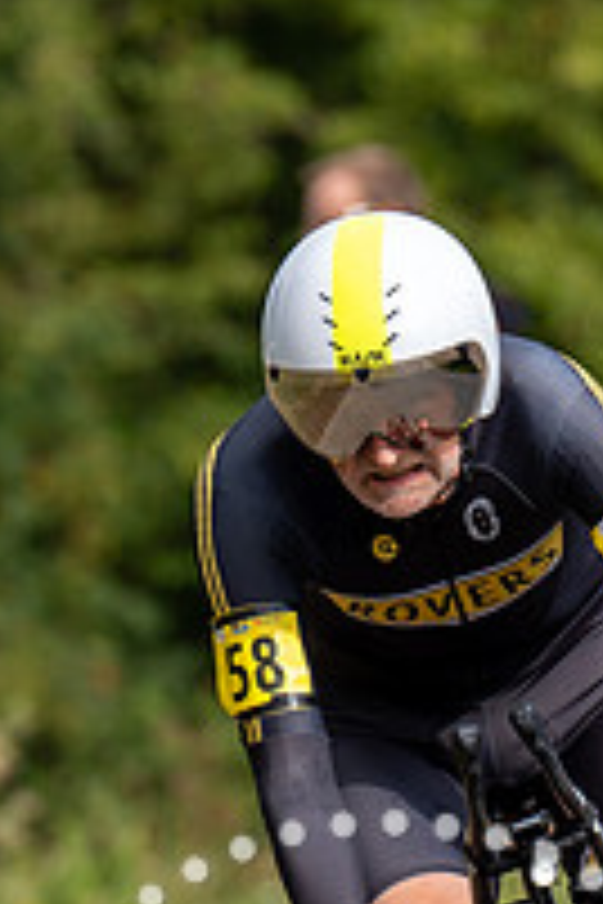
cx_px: 395
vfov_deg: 2.0
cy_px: 795
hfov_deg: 1.3
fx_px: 26379
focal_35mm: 1050
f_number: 3.5
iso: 125
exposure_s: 1/1000
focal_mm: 200
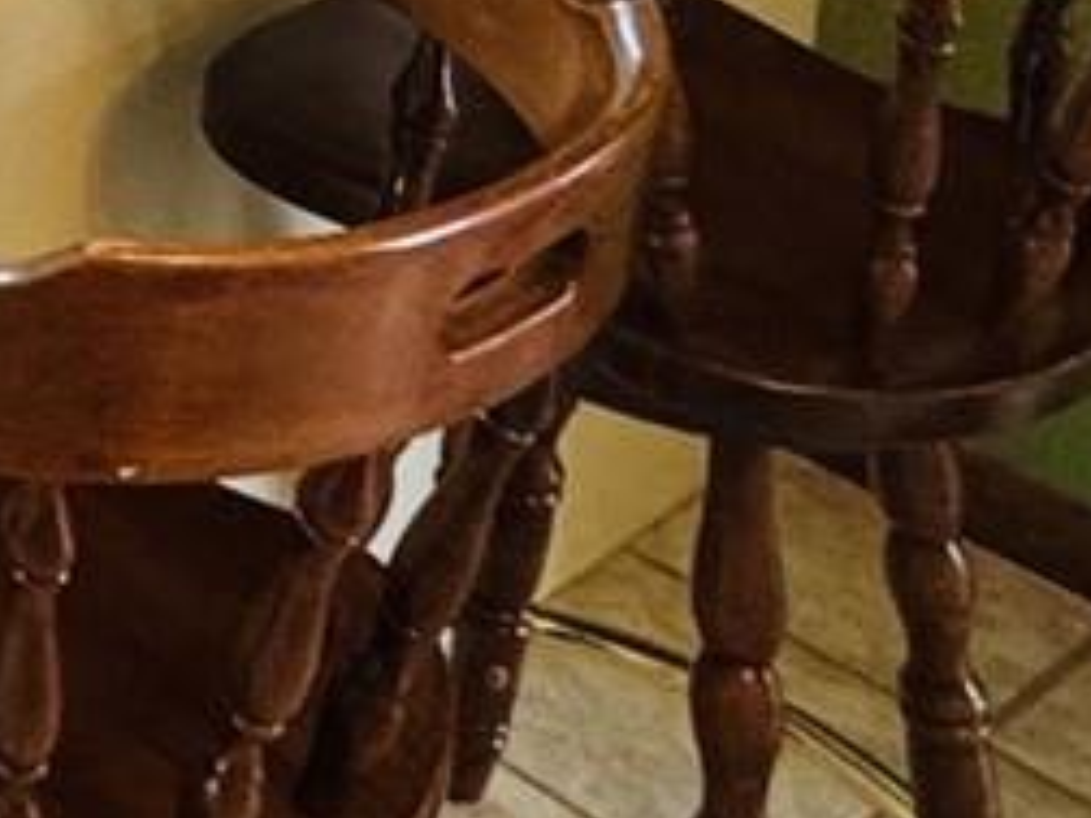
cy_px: -965
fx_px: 2805
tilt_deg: -8.3
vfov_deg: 13.5
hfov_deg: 16.3
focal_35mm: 89
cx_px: -1147
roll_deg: +0.8
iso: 320
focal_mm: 2.22
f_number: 2.2
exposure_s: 1/120
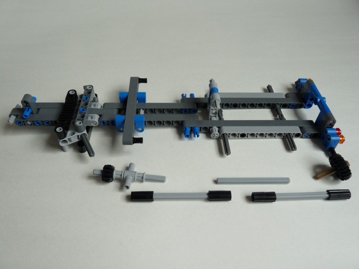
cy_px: 135
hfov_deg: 63.4
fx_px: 290
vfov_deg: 49.8
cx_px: 181
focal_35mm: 28
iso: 100
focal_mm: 4.8
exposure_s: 1/125
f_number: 3.2
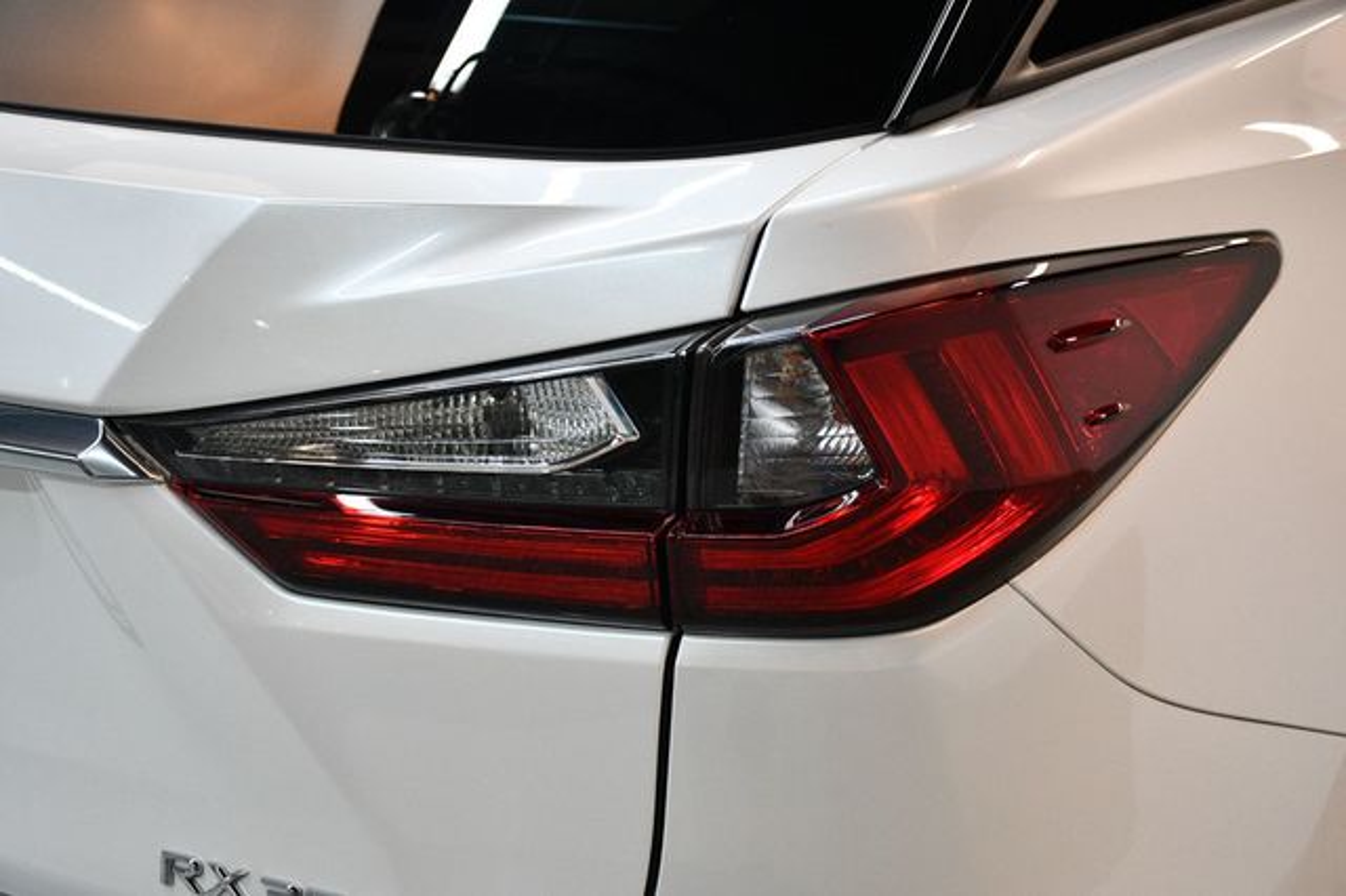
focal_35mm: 57
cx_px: 673
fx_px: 2130
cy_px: 448
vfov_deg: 23.8
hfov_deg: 35.1
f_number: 4.2
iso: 1800
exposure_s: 1/125
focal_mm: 38
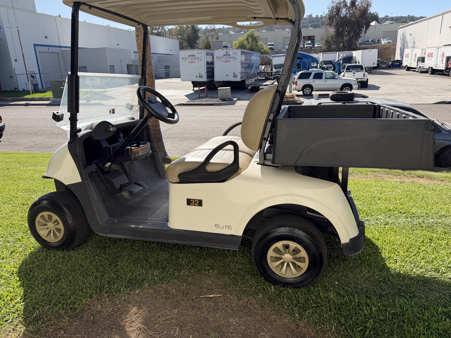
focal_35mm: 24
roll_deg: +2.5
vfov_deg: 56.8
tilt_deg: -13.3
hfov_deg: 71.6
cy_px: 169
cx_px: 226
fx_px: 313
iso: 100
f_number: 1.78
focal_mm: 6.76
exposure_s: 1/3425
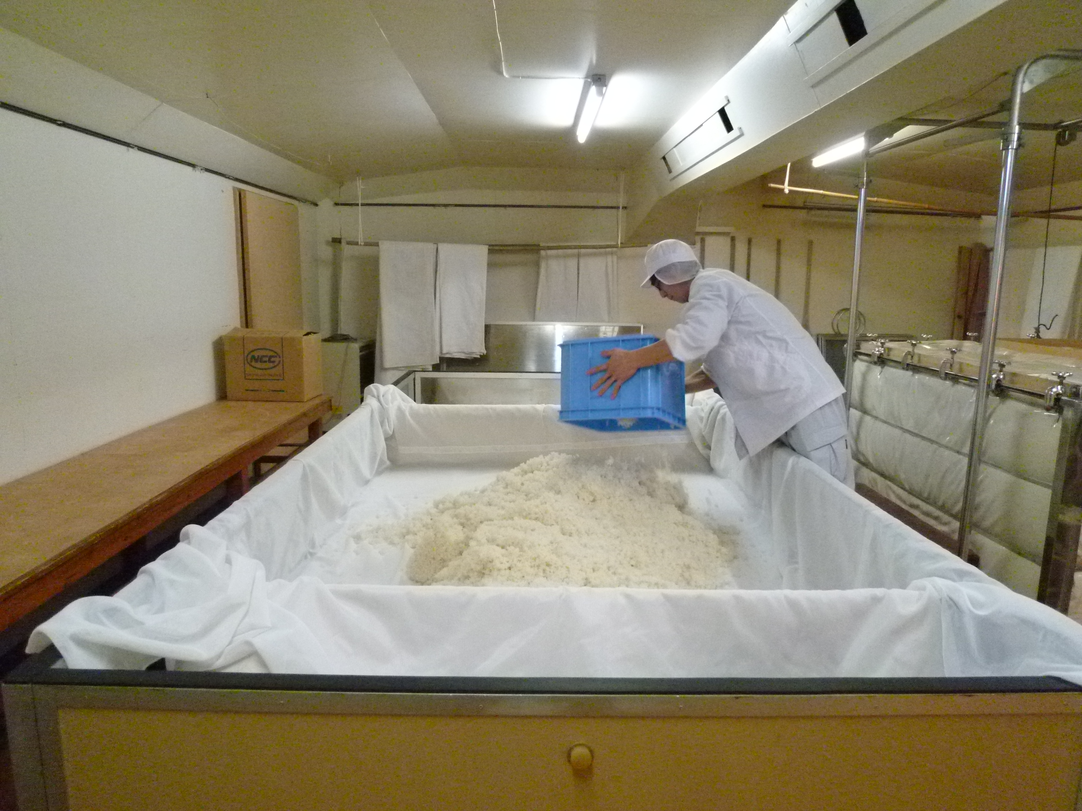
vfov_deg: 56.8
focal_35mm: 24
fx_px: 750
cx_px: 541
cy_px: 406
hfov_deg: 71.6
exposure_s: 1/60
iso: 800
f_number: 2.2
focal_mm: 4.3
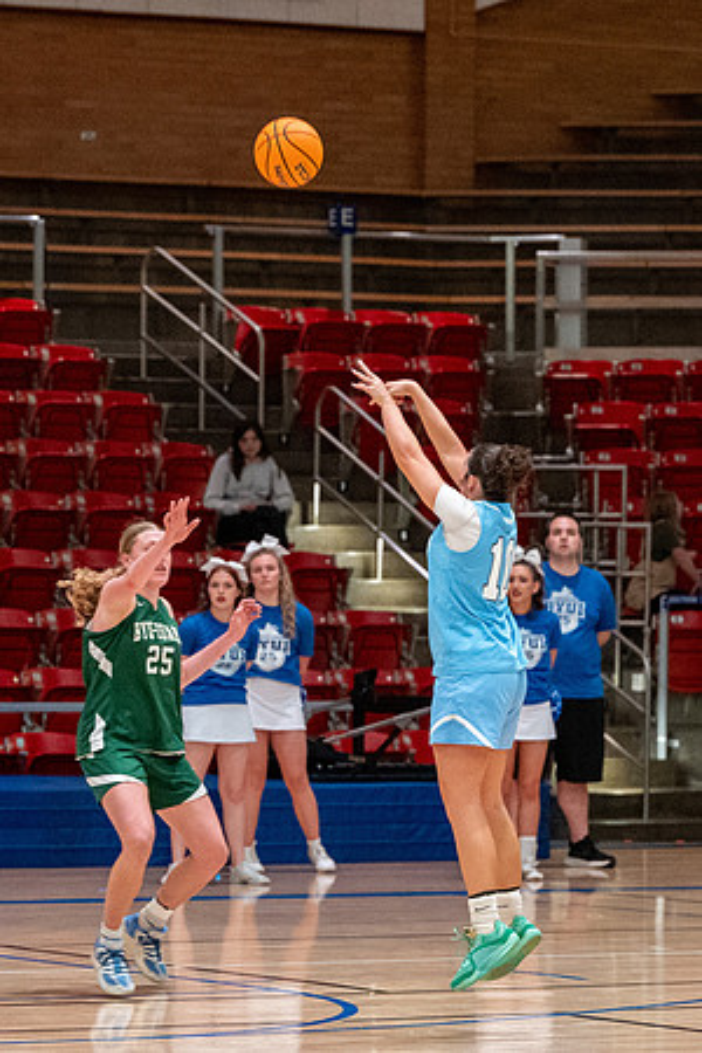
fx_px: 6051
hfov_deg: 6.6
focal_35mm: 207
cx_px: 535
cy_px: 534
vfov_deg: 9.9
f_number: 3.2
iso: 6400
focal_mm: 105
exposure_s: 1/500
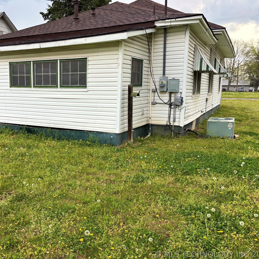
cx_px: 98
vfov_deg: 52.5
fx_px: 262
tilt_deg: -8.8
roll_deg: -0.1
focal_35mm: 31
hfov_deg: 52.0
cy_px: 129
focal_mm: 5.96
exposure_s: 1/837
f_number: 1.6
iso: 50
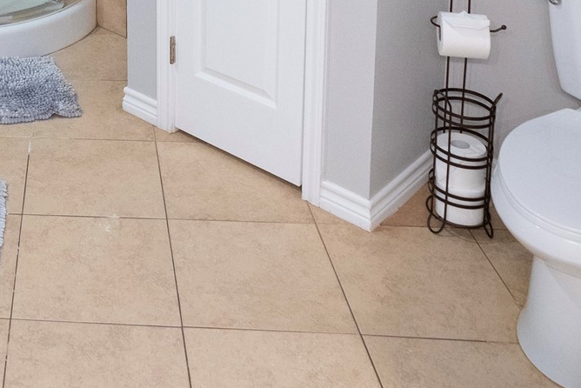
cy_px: -227
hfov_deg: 34.2
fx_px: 840
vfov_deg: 21.1
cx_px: -20
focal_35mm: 52
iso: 5000
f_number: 4
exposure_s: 1/50
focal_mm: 16
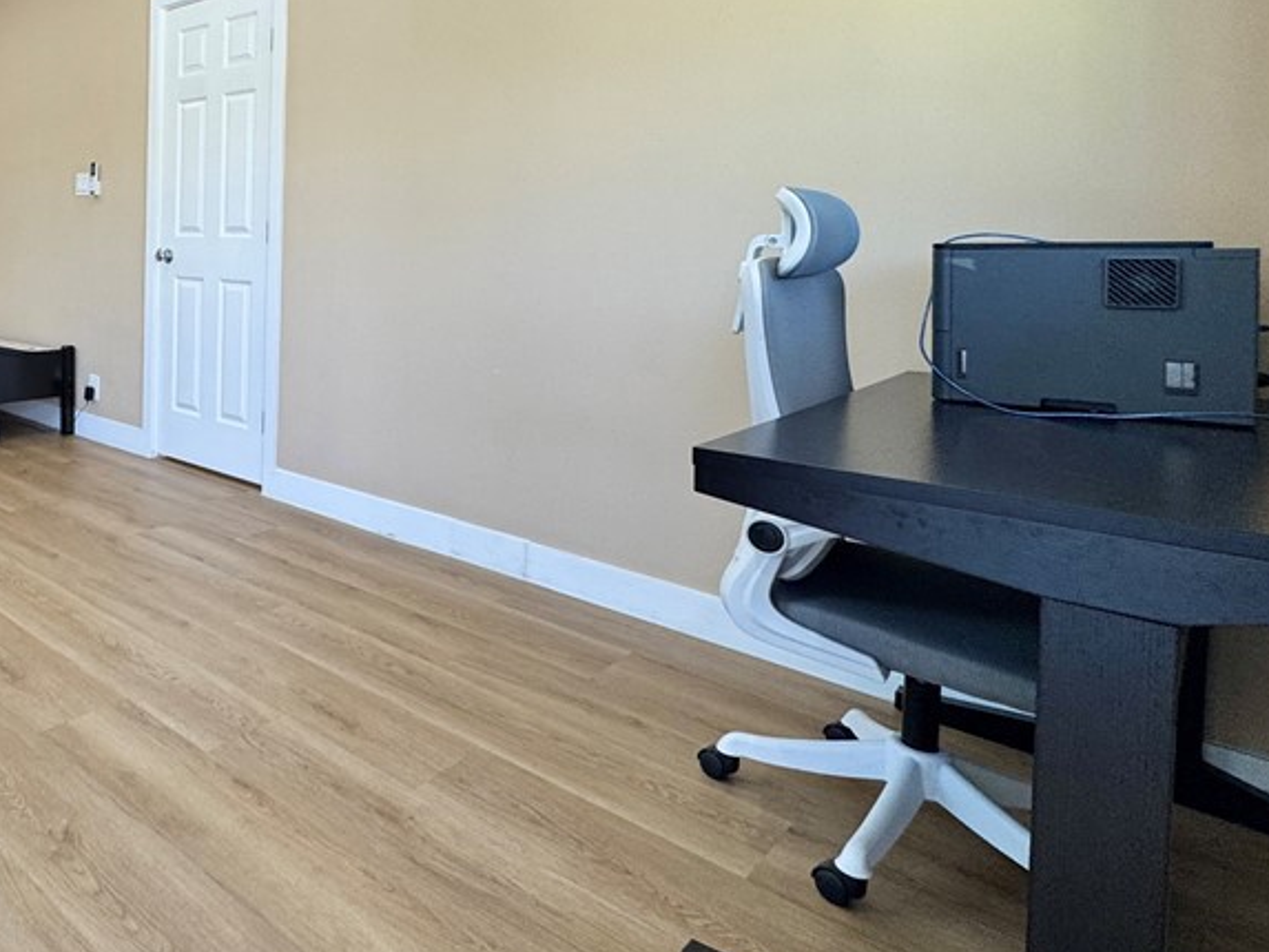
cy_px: 270
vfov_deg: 53.1
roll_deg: -1.1
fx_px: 917
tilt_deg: -2.6
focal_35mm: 25
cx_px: 168
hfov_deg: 60.6
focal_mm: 2.22
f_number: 2.2
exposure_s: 1/120
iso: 100
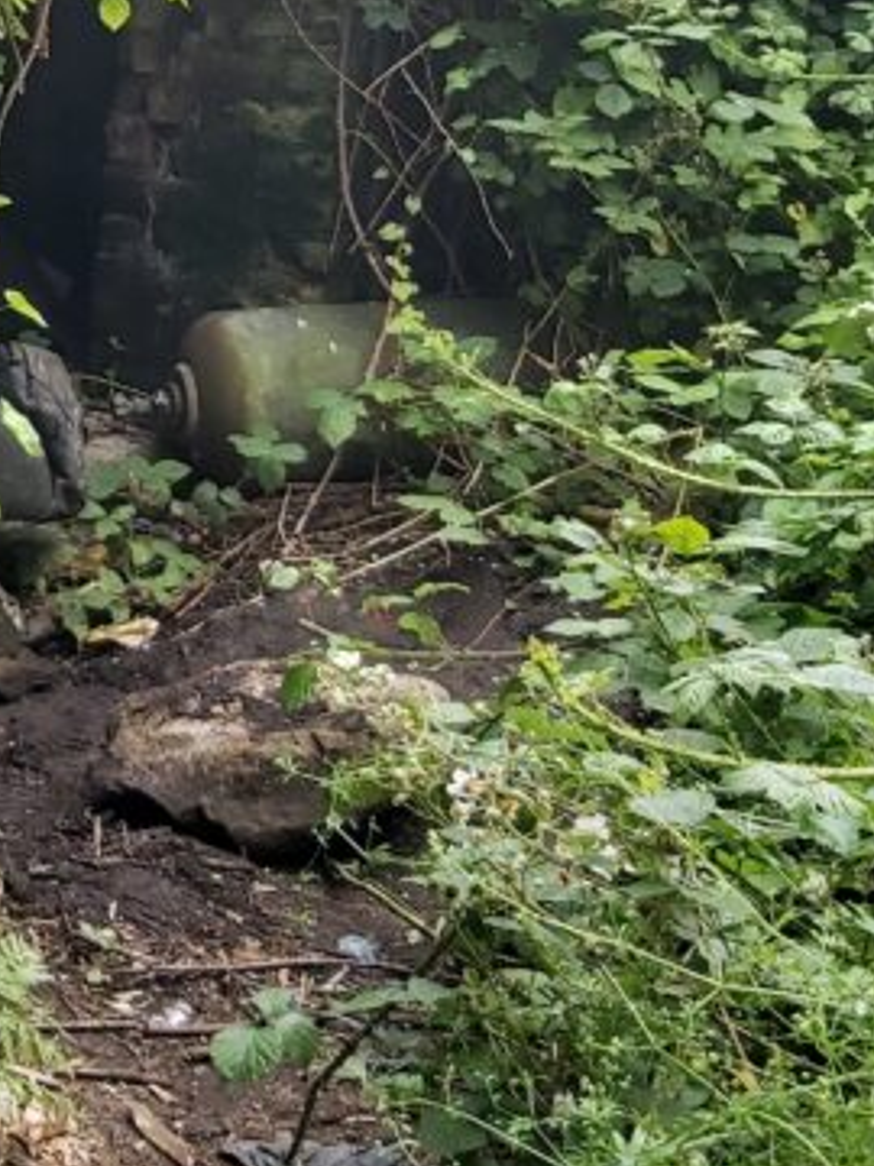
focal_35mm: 74
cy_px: 42
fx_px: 2491
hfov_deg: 19.0
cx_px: -104
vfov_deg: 25.2
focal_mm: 3.92
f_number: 1.7
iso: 64
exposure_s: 1/327
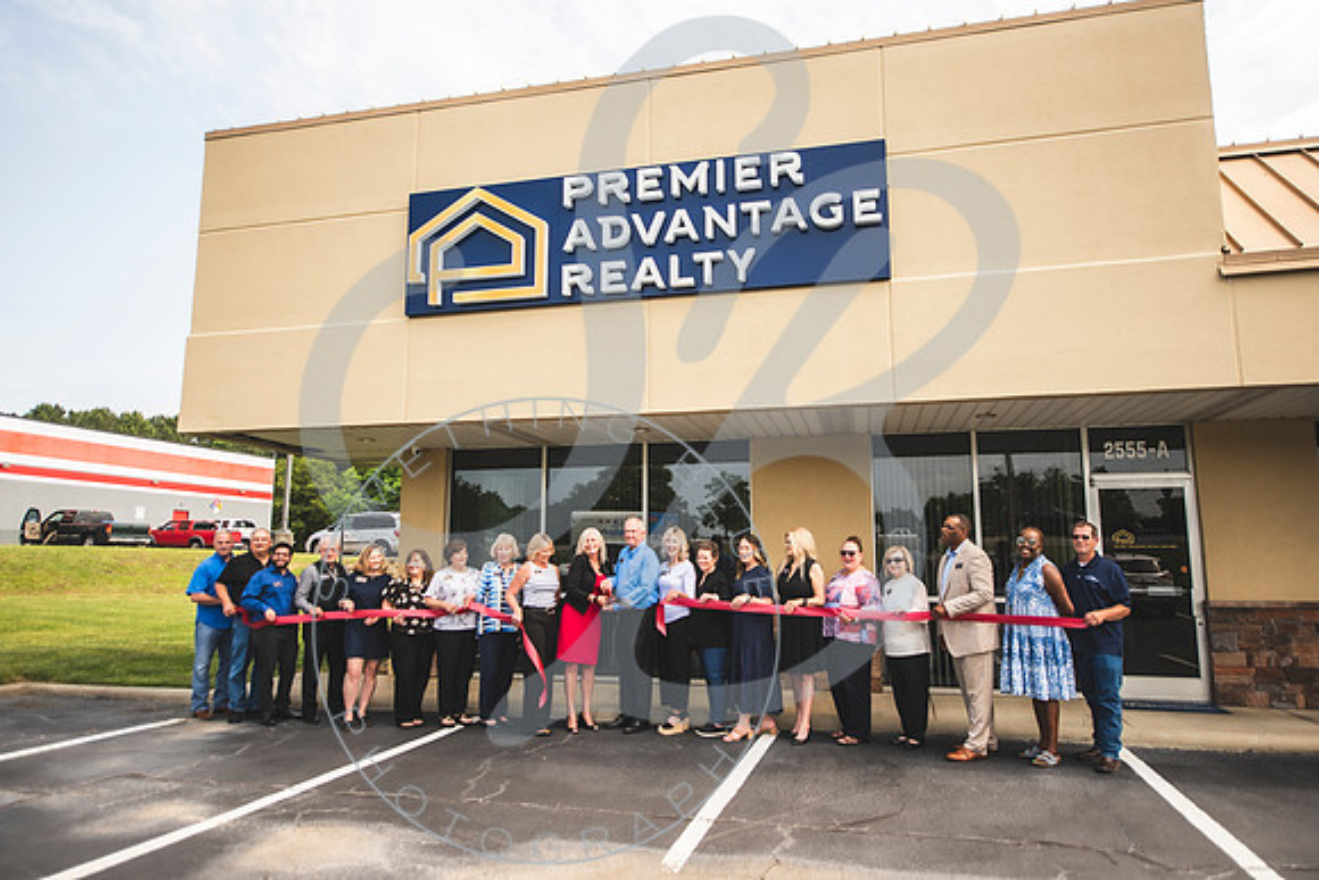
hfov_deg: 72.8
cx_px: 660
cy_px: 440
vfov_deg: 52.4
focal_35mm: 24
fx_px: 895
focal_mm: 24
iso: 100
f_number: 2.8
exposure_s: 1/800
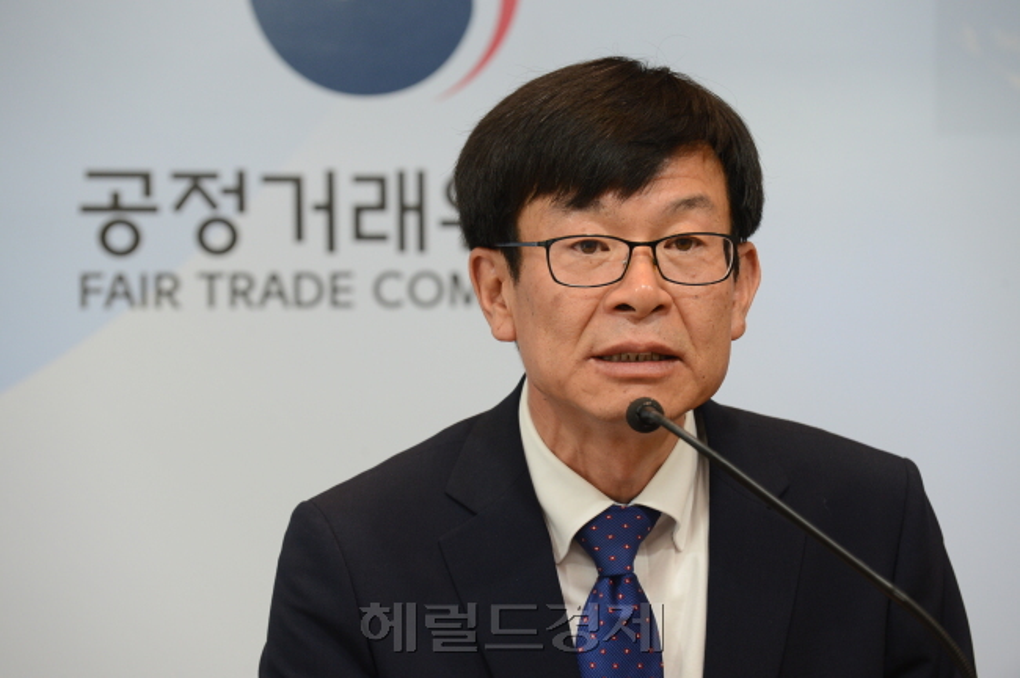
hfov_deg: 10.8
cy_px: 339
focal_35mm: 190
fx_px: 5378
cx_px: 510
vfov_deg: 7.2
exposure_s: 1/100
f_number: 6.3
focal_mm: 190
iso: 1600
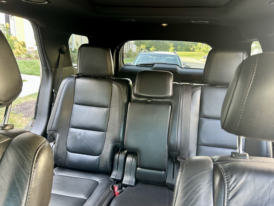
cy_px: 103
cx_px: 137
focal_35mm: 26
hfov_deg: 67.3
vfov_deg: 53.1
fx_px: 206
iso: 125
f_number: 1.5
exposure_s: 1/60
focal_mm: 5.7
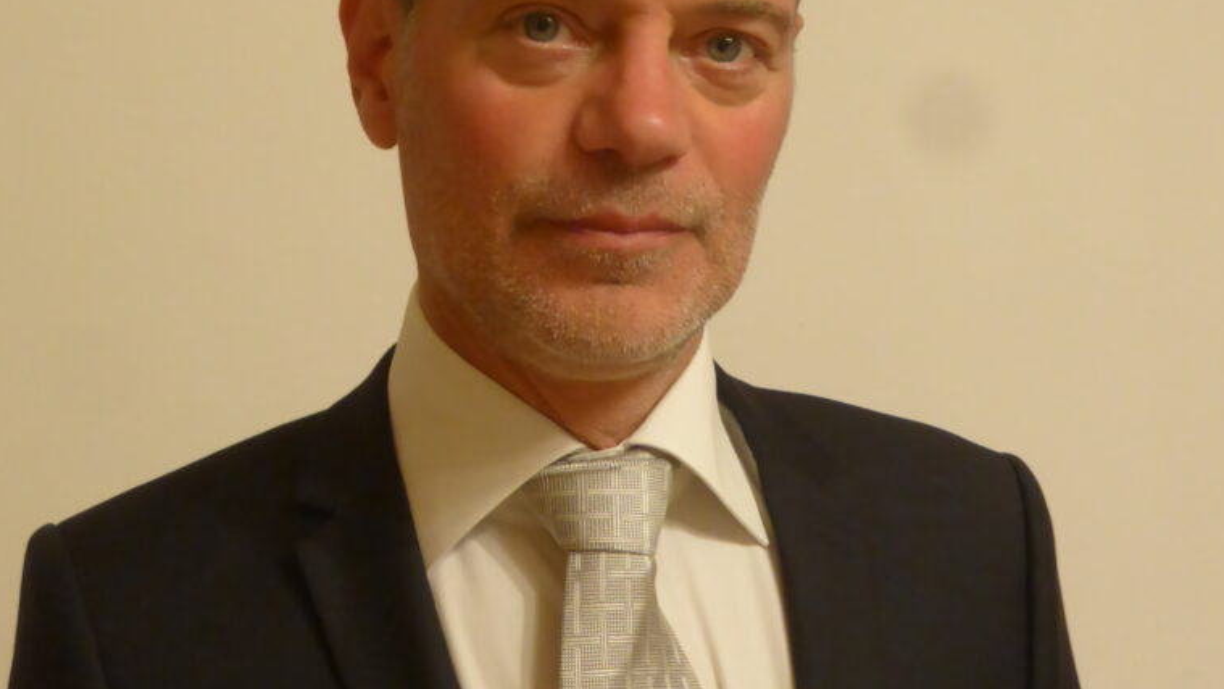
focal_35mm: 72
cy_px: 215
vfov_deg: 16.7
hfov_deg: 29.4
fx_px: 2337
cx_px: 614
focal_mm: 8.5
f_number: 4.2
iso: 400
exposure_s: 1/13
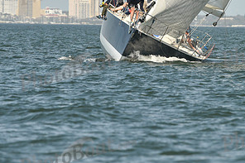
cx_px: 180
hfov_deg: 2.6
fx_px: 5332
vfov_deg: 1.8
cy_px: 15
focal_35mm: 784
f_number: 9
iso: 400
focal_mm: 400
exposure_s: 1/1250
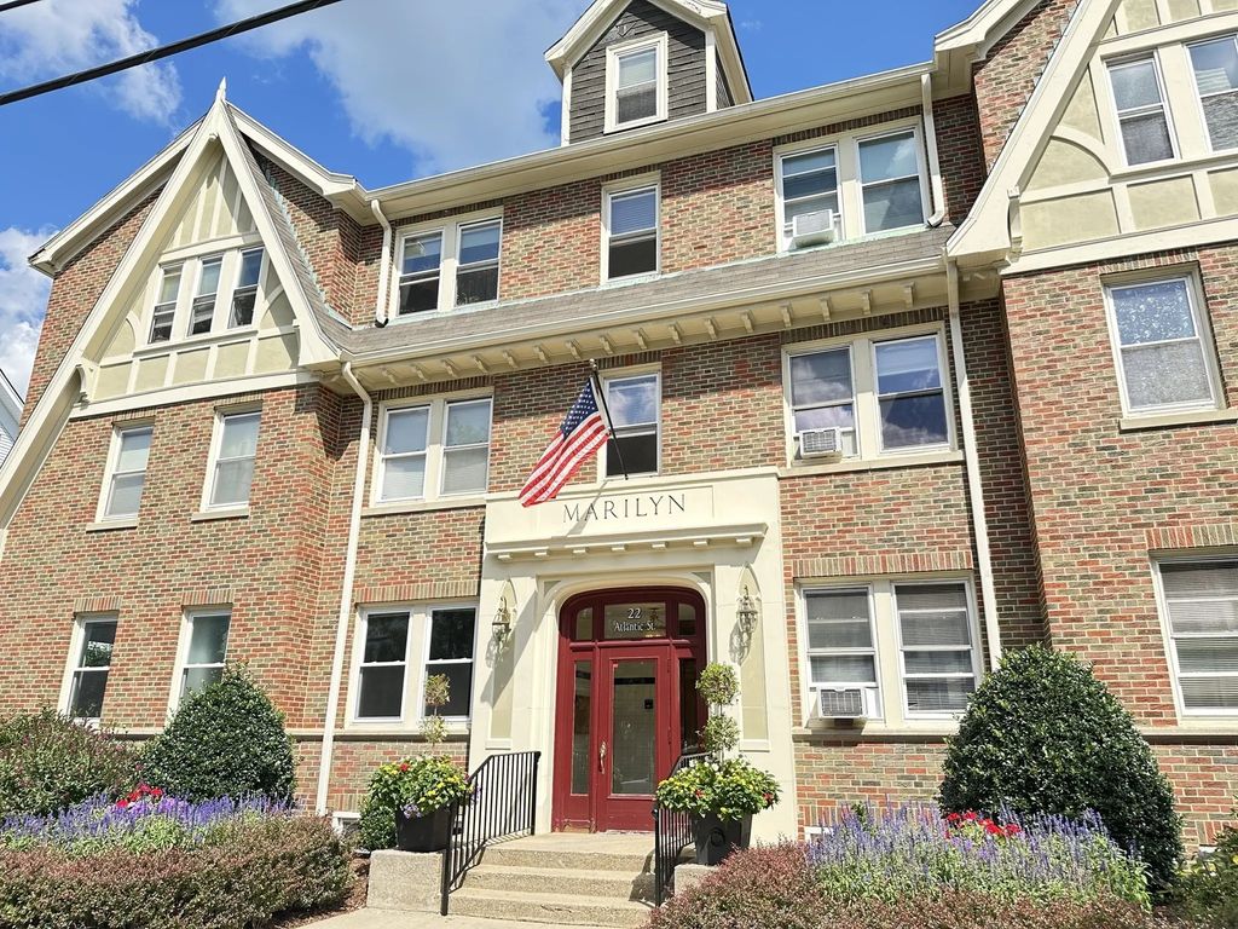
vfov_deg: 56.8
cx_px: 619
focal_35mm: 24
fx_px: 858
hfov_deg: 71.6
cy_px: 464
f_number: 1.78
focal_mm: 6.86
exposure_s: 1/1412
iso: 80
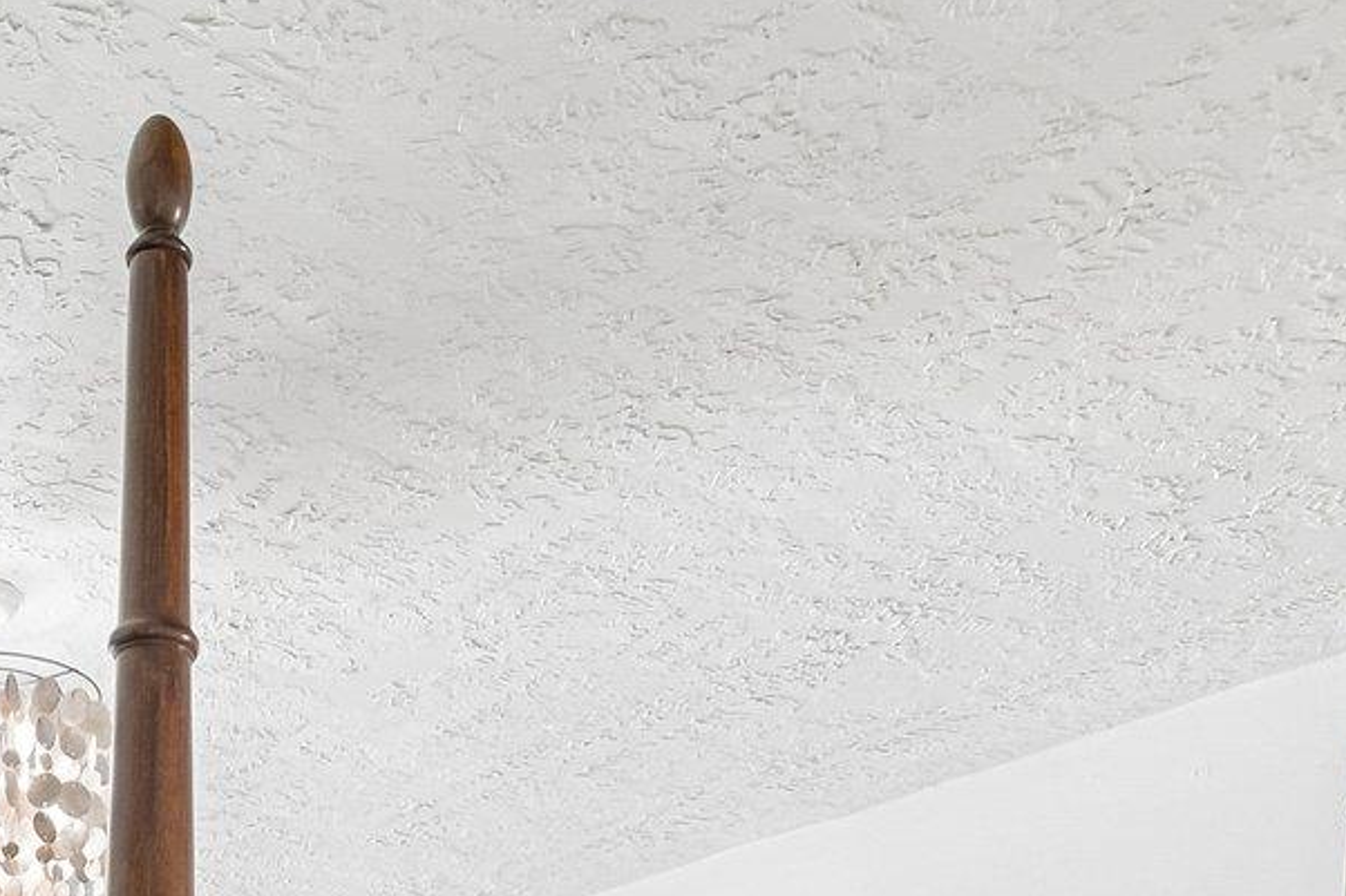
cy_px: 1442
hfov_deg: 37.2
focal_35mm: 51
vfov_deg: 21.1
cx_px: 224
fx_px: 1906
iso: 400
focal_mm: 10
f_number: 8
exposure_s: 1/4
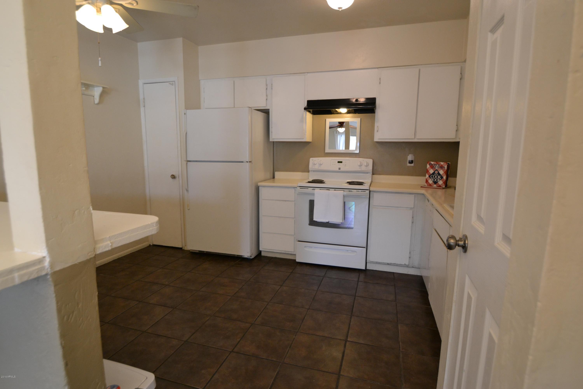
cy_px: 194
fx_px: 291
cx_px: 292
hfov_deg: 90.0
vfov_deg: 67.4
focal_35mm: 18
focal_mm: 12
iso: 720
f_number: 3.8
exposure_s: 1/60
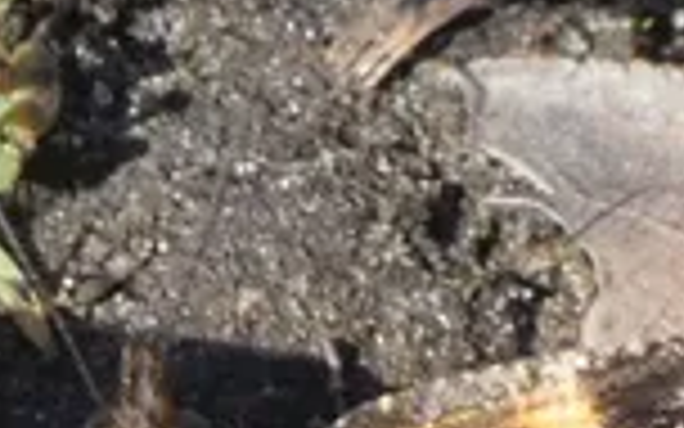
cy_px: 757
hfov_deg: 1.6
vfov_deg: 1.0
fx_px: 24923
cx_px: 90
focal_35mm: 1337
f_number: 5.5
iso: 100
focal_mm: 53.8
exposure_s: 1/80
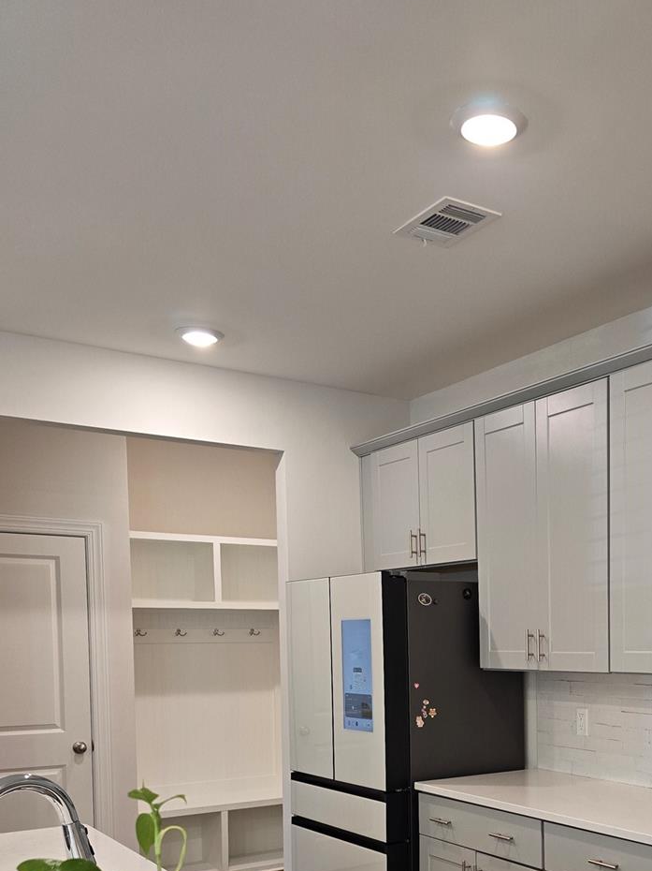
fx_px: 955
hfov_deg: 36.4
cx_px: 524
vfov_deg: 46.8
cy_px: 674
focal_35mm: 38
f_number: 1.7
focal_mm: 6.3
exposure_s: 1/120
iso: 200
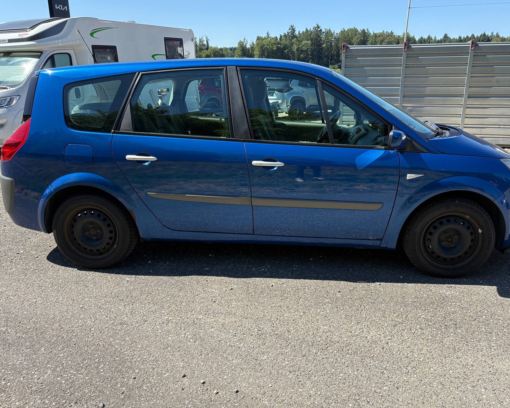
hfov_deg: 62.1
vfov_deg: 51.5
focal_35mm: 28
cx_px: 272
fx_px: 423
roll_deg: +1.4
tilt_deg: -16.5
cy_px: 203
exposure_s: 1/1587
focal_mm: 5.96
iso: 50
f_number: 1.6
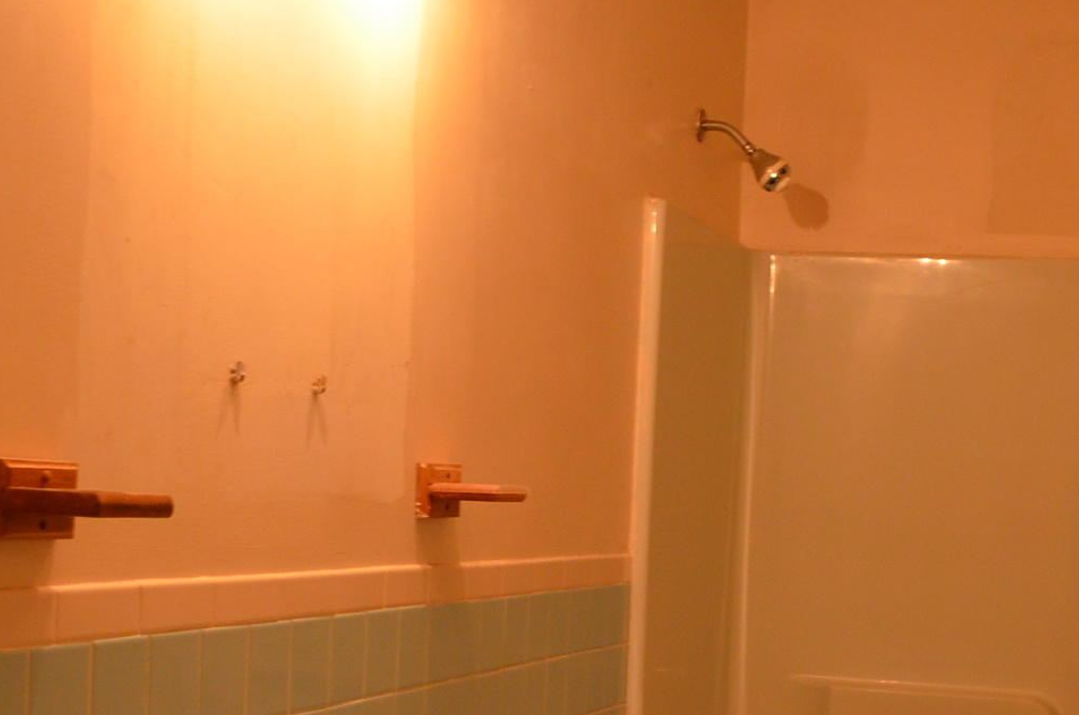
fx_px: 1974
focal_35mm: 66
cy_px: 697
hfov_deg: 30.5
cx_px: 654
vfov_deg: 20.0
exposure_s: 1/40
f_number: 3.5
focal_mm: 18
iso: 800
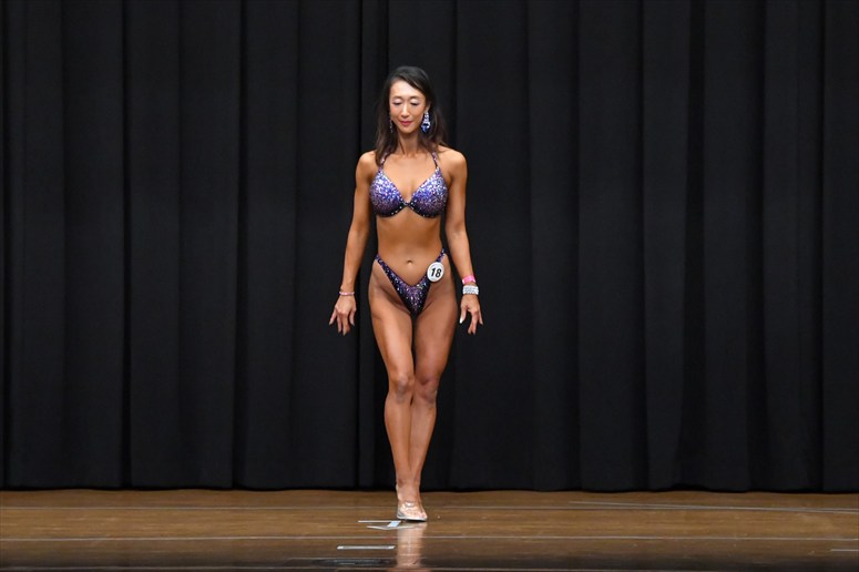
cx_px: 430
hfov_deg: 9.5
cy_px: 286
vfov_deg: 6.3
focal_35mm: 217
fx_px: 5175
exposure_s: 1/400
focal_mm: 145
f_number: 5.6
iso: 8000
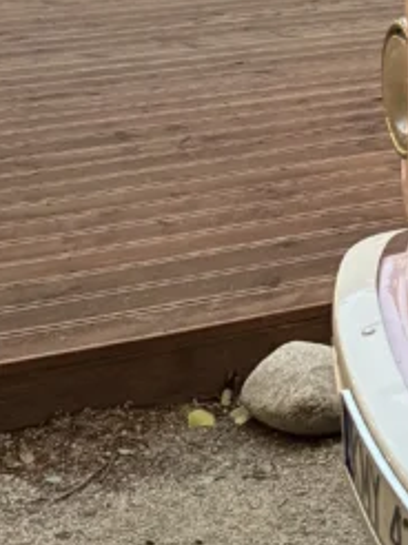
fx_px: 1574
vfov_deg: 18.5
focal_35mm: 100
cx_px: 588
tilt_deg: -6.5
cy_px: -137
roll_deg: -0.1
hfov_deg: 14.0
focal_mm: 6.76
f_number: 1.78
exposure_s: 1/33
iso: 640
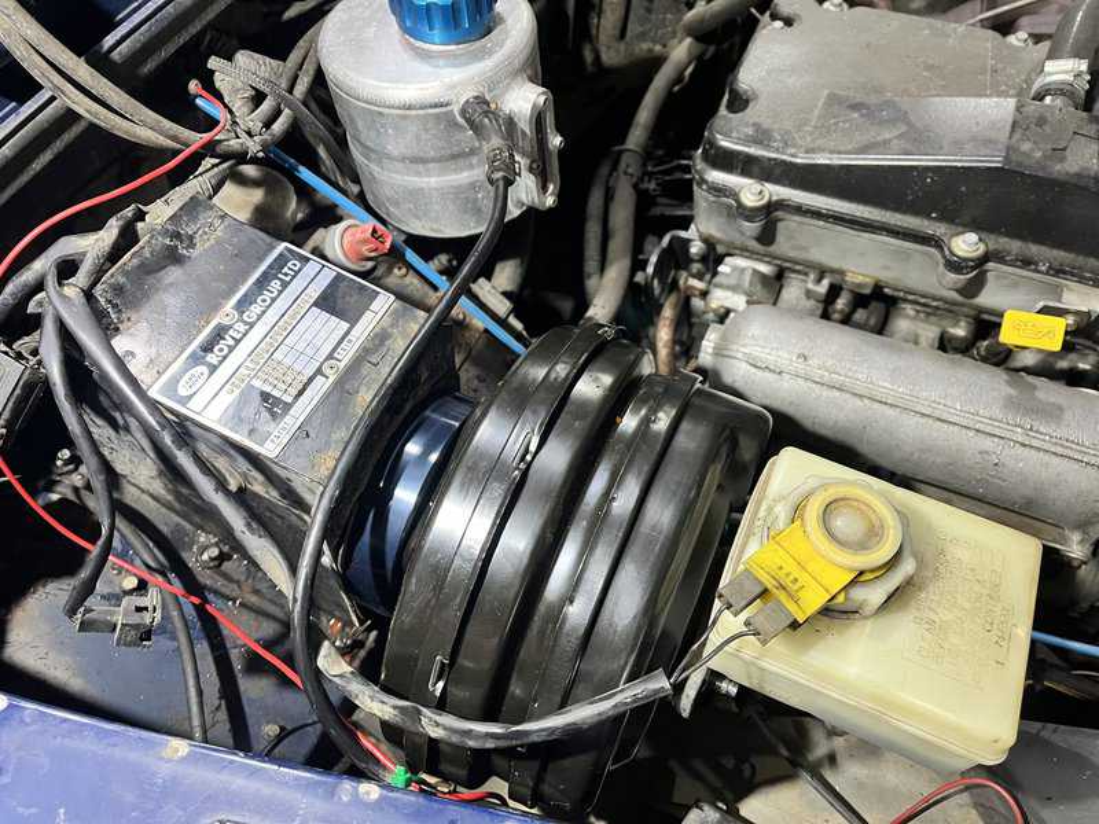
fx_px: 825
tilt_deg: -55.2
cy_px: 412
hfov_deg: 67.3
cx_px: 550
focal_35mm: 26
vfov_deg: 53.1
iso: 200
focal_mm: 5.1
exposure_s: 1/50
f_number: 1.6
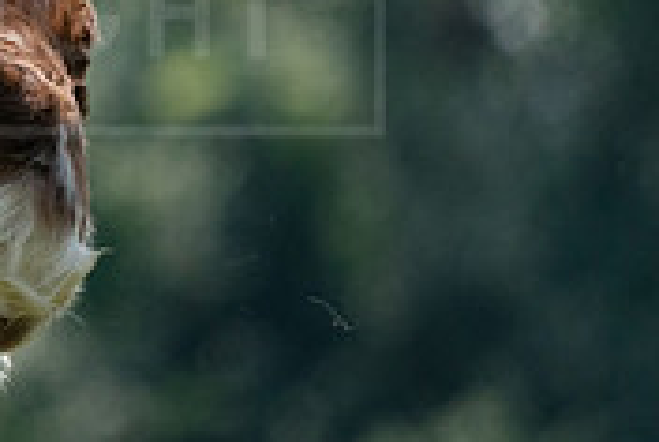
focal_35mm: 1974
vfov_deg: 0.7
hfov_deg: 1.0
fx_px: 36196
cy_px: 77
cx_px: -232
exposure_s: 1/4000
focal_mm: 600
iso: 1600
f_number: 6.3
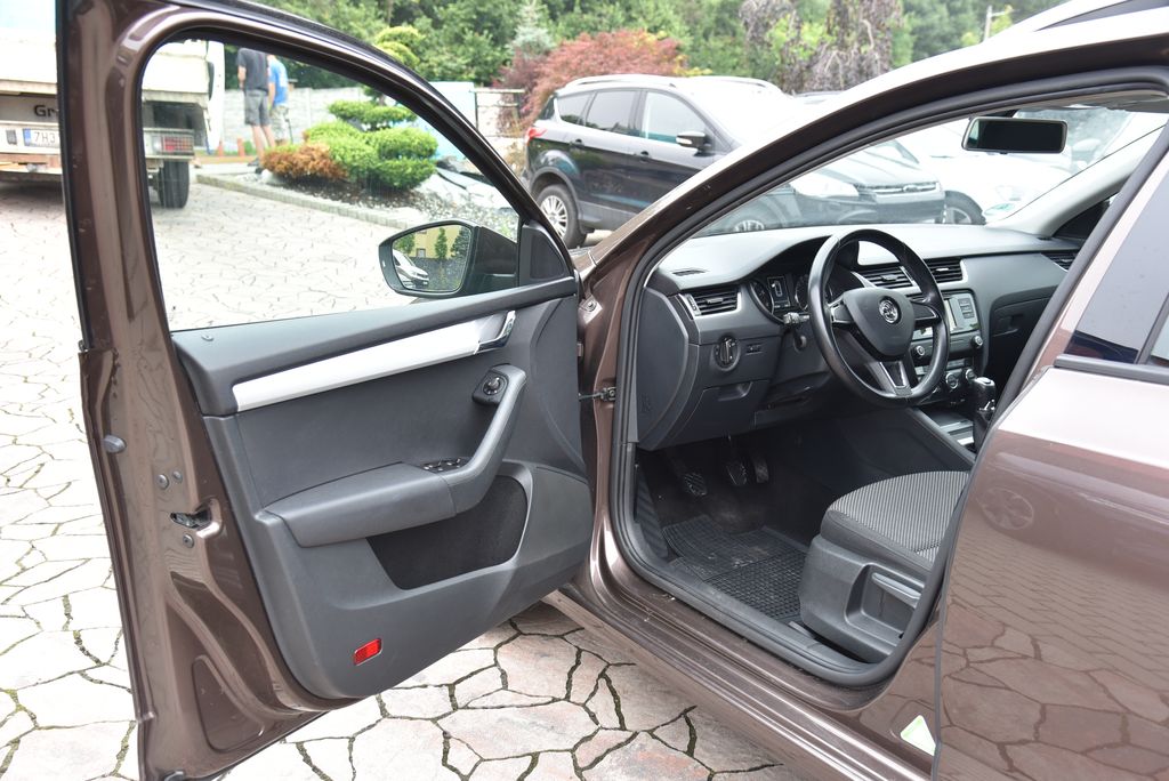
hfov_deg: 58.7
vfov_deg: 41.2
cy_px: 390
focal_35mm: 32
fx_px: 1040
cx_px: 584
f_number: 5
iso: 500
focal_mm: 32
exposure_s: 1/100
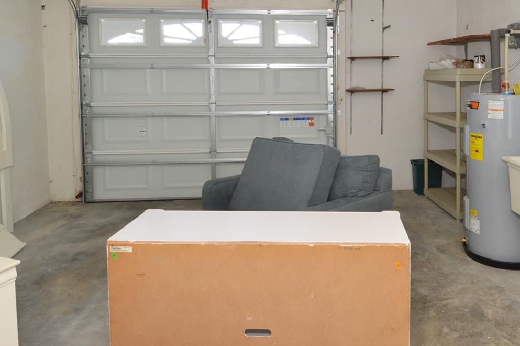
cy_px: 98
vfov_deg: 43.8
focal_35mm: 29
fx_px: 418
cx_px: 322
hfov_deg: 62.9
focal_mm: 12
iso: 800
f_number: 10
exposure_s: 1/60
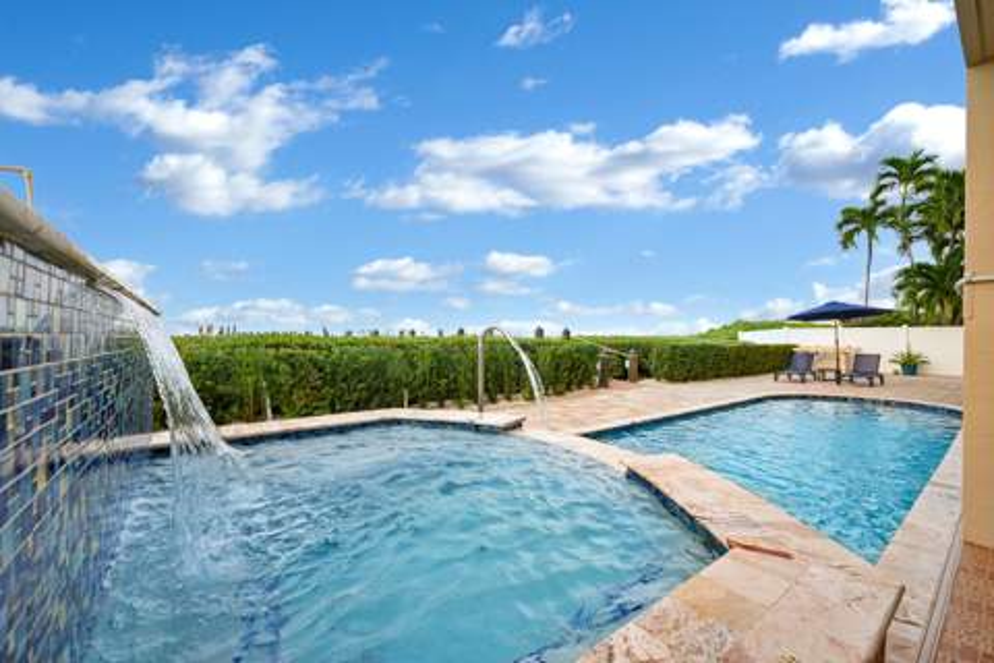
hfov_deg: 104.3
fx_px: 387
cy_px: 332
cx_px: 497
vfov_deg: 81.2
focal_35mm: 14
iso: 1000
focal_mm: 14
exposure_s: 1/500
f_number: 7.1
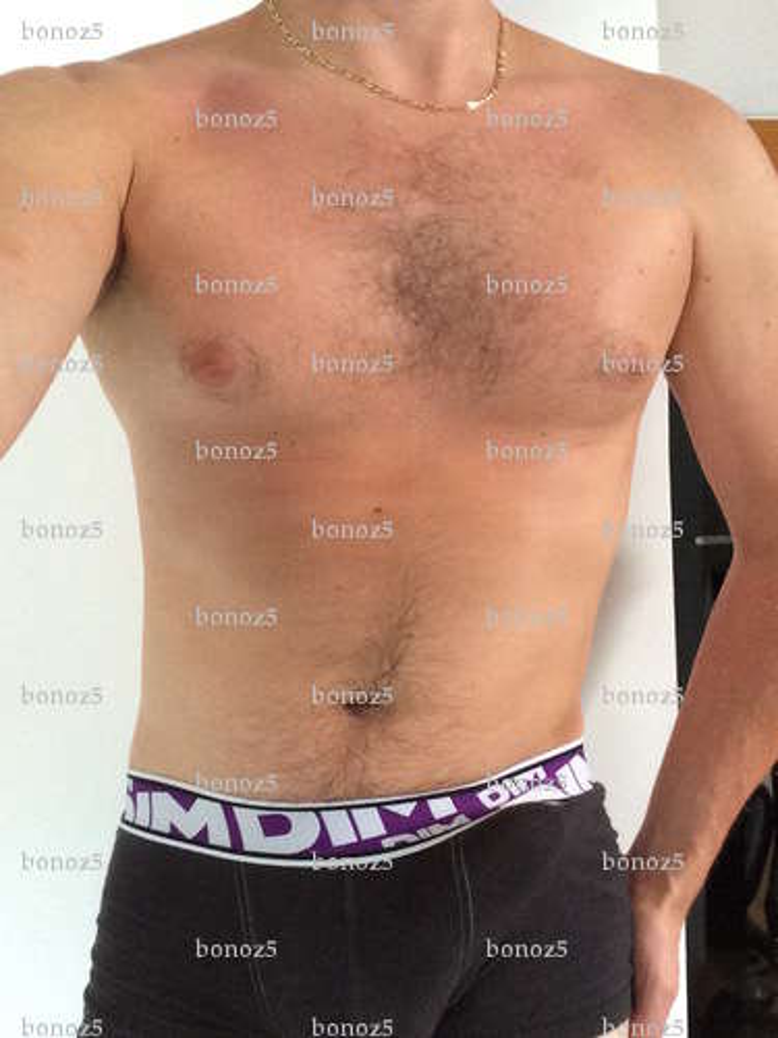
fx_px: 929
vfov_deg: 58.4
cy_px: 519
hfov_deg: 45.4
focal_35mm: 31
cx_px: 389
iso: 400
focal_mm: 2.15
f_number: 2.4
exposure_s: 1/30
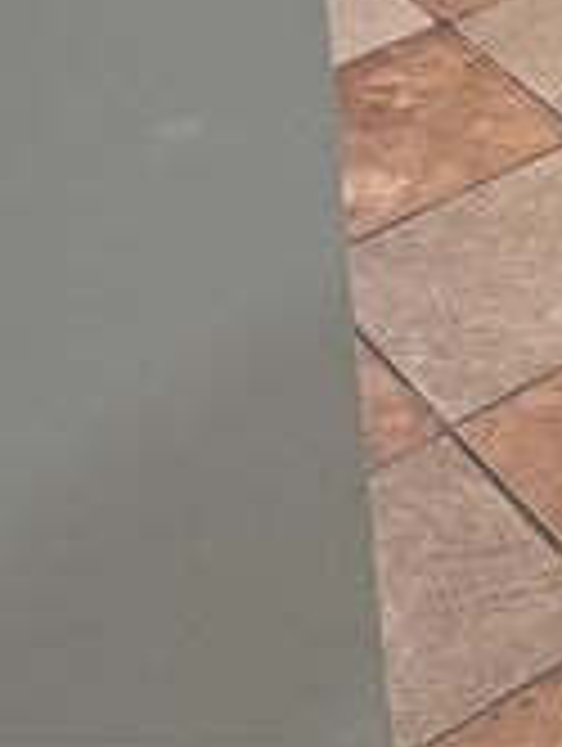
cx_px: 1111
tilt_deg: -9.4
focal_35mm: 120
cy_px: -972
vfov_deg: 13.0
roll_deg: +1.8
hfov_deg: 11.2
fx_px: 2591
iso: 250
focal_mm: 5.96
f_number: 1.6
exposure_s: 1/60
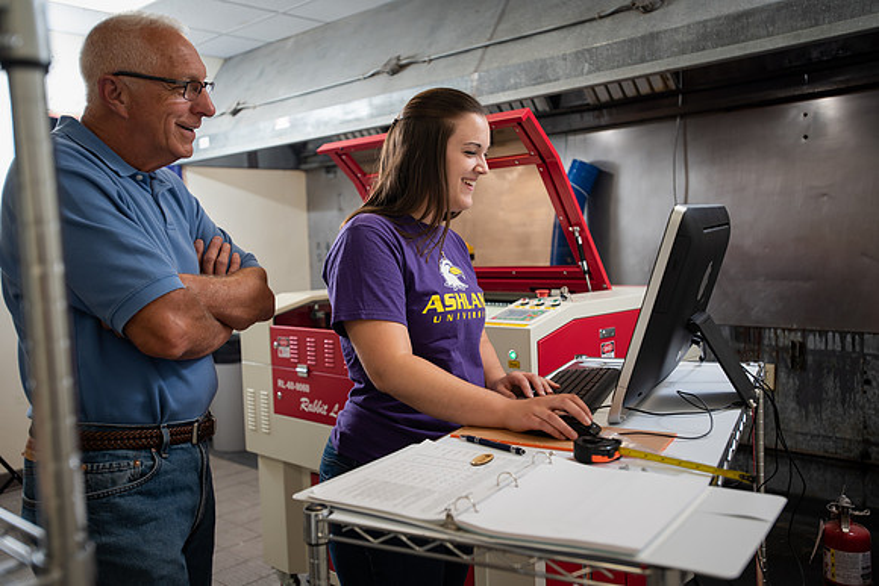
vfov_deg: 41.1
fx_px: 781
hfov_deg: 58.7
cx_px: 440
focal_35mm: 32
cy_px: 293
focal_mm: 32
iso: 320
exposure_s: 1/200
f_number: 3.5
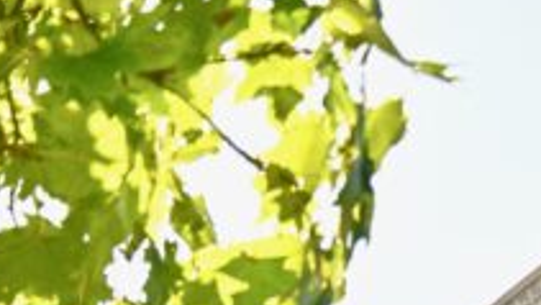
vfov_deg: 10.4
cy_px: 607
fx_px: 1550
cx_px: 929
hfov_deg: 16.9
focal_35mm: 108
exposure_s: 1/640
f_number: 6.3
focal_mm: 29
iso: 360
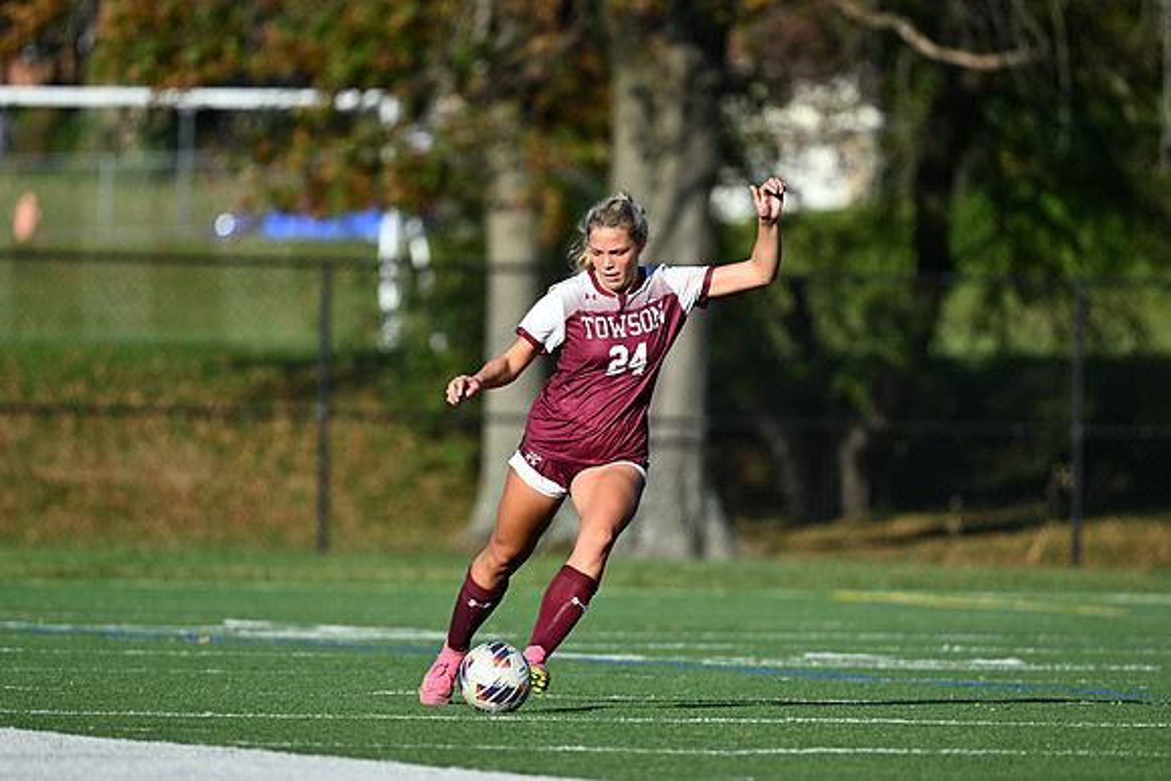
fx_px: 16267
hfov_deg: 4.1
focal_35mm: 500
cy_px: 390
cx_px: 586
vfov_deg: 2.8
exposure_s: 1/2000
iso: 450
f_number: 5.6
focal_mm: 500
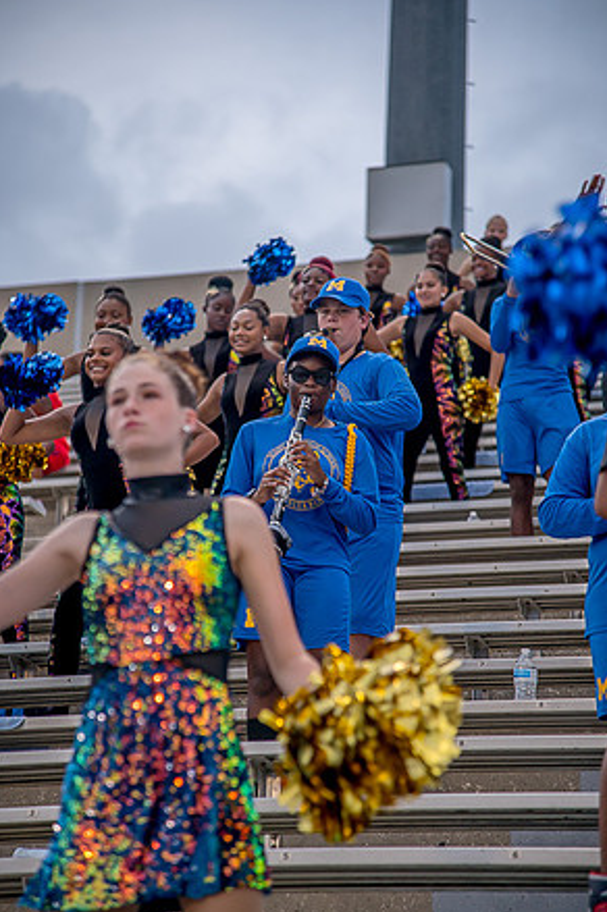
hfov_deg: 11.1
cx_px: 305
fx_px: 3116
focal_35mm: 123
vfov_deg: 16.7
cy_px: 461
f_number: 4
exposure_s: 1/200
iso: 400
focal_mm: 120
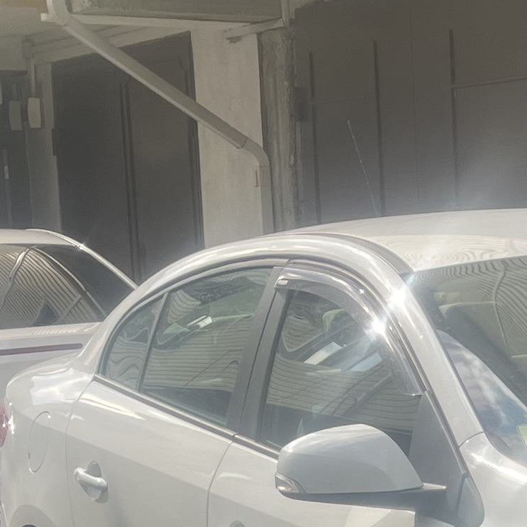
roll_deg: +0.2
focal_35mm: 124
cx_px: 736
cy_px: 658
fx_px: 2136
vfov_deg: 13.6
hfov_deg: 13.4
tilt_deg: -11.2
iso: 50
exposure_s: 1/639
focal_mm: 5.1
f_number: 1.6
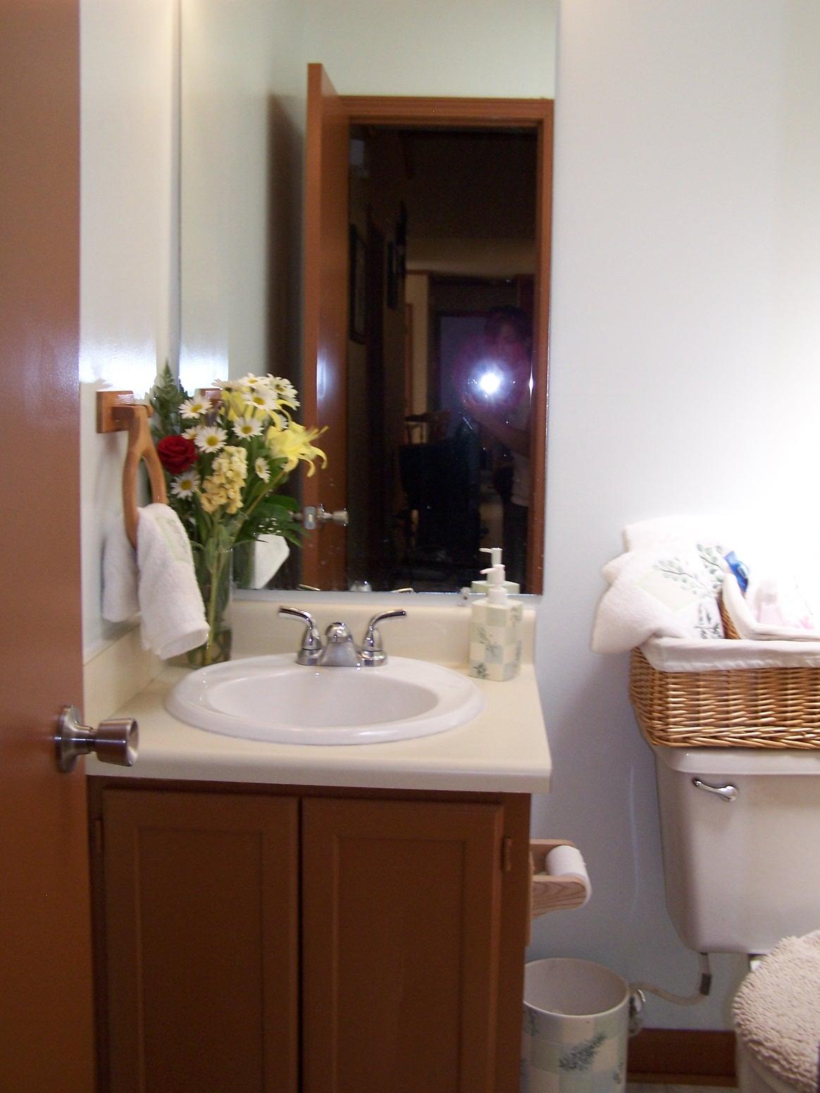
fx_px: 1200
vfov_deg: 49.0
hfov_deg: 37.7
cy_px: 546
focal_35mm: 38
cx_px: 410
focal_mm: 6.3
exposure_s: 1/80
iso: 140
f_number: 2.8
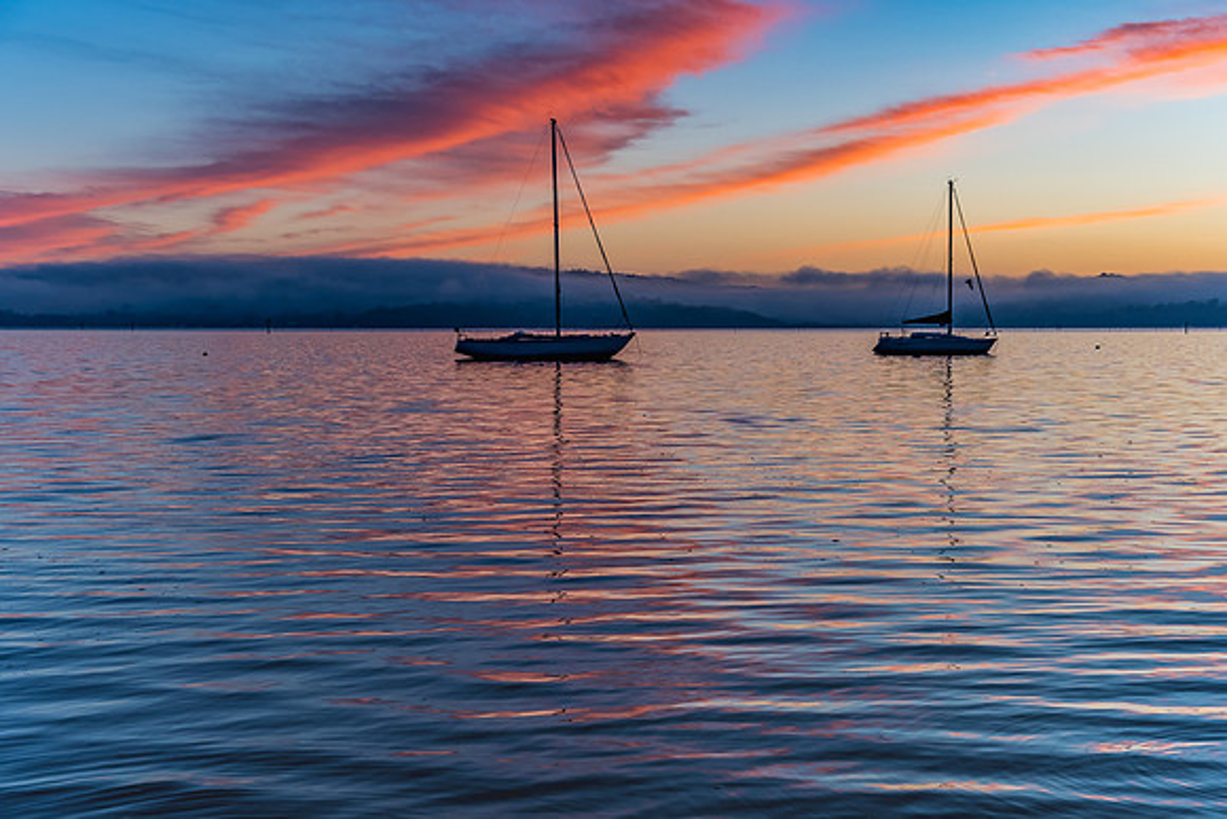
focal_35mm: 54
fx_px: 1835
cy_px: 401
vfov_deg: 25.1
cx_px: 627
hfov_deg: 37.0
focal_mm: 35
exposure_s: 1/80
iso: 200
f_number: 4.5
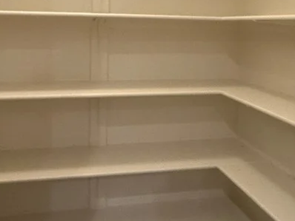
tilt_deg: -3.2
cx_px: 125
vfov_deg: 37.9
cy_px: 37
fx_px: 307
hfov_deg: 51.1
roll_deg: -1.6
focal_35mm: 36
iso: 400
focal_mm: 2.22
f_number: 2.2
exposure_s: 1/60
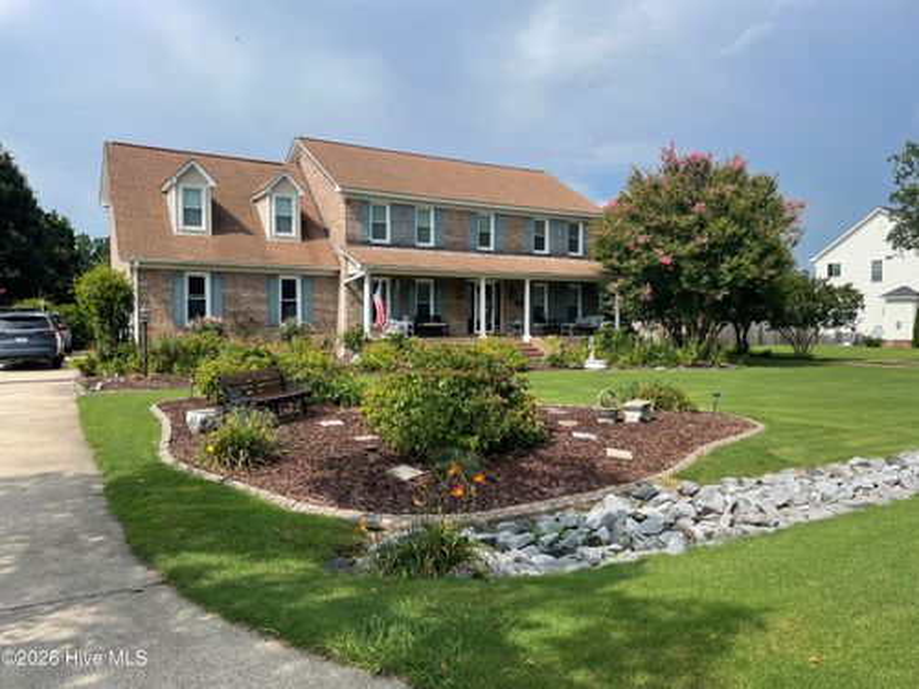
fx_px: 690
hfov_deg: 67.3
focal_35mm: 26
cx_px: 460
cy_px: 344
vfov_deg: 53.1
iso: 32
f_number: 1.6
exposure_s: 1/3731
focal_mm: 4.2
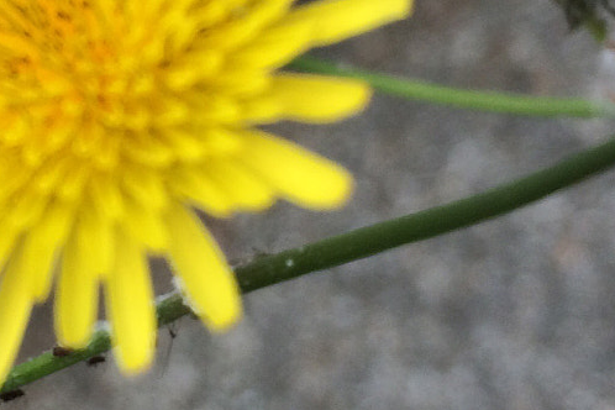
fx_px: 1657
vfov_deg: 14.1
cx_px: 54
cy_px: 138
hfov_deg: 20.6
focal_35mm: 97
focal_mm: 4.15
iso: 32
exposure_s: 1/912
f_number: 2.2
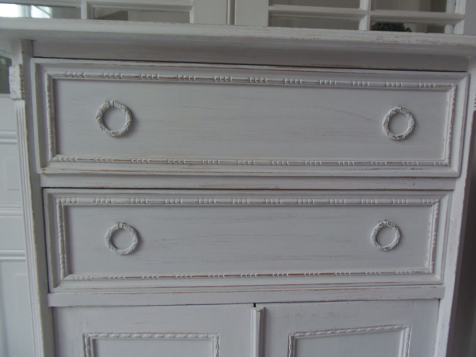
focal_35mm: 24
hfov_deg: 71.6
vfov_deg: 56.8
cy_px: 178
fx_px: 330
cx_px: 238
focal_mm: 4.3
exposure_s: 1/30
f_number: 2.9
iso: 125
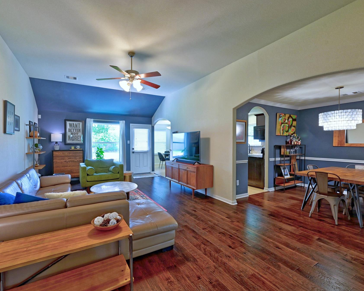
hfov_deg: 92.9
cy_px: 144
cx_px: 166
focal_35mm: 16
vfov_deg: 80.4
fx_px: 172
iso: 400
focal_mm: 14
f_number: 8
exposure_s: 1/4
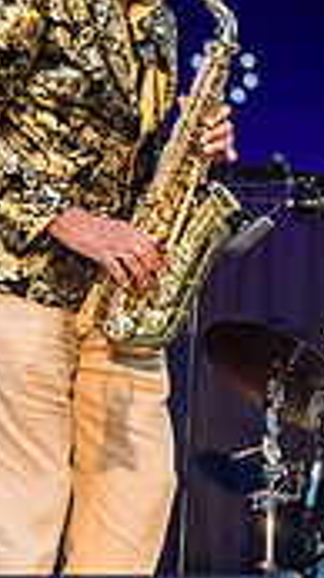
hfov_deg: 9.9
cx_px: 476
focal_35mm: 119
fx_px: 1822
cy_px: 211
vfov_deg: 18.0
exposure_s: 1/640
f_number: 4
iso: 2500
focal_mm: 31
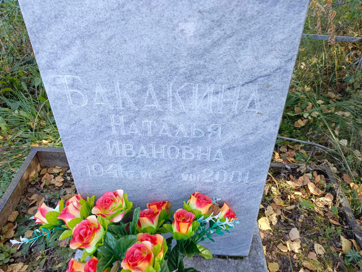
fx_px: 282
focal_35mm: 27
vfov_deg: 51.4
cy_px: 130
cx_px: 182
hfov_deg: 65.3
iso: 123
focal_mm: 4.76
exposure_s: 1/100
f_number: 1.69
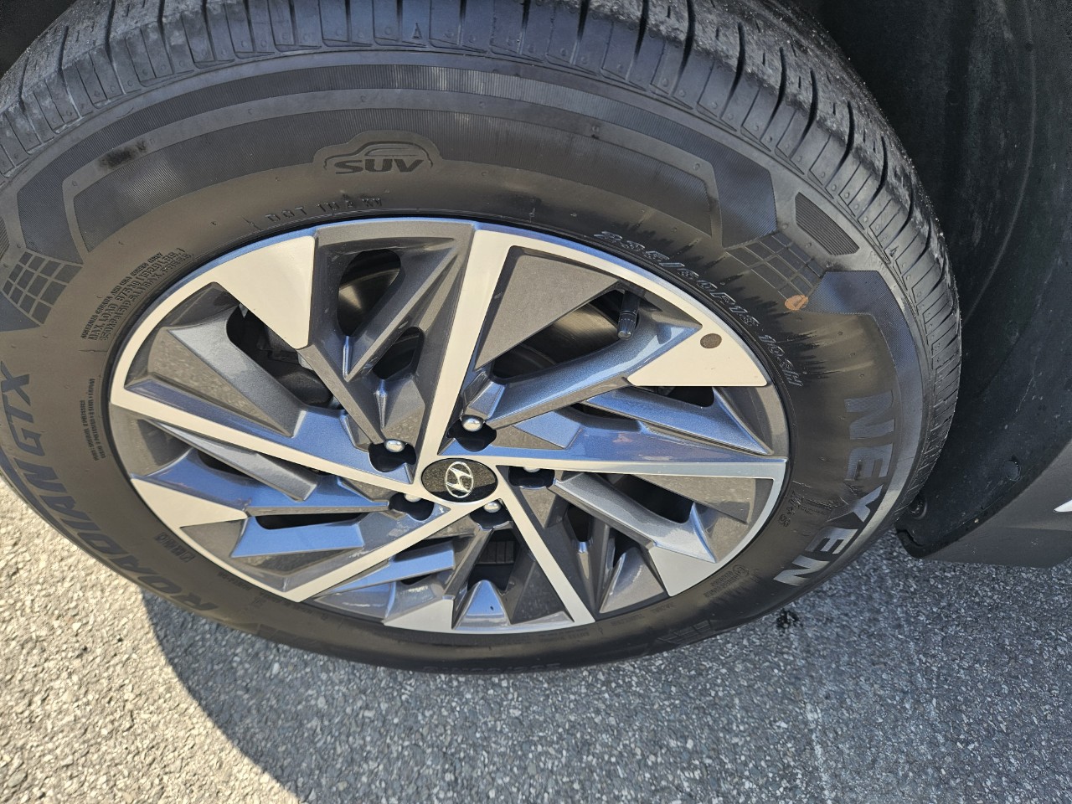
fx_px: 712
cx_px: 536
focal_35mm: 23
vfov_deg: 58.9
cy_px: 402
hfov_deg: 73.9
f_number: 1.8
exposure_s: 1/404
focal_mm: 5.4
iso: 40
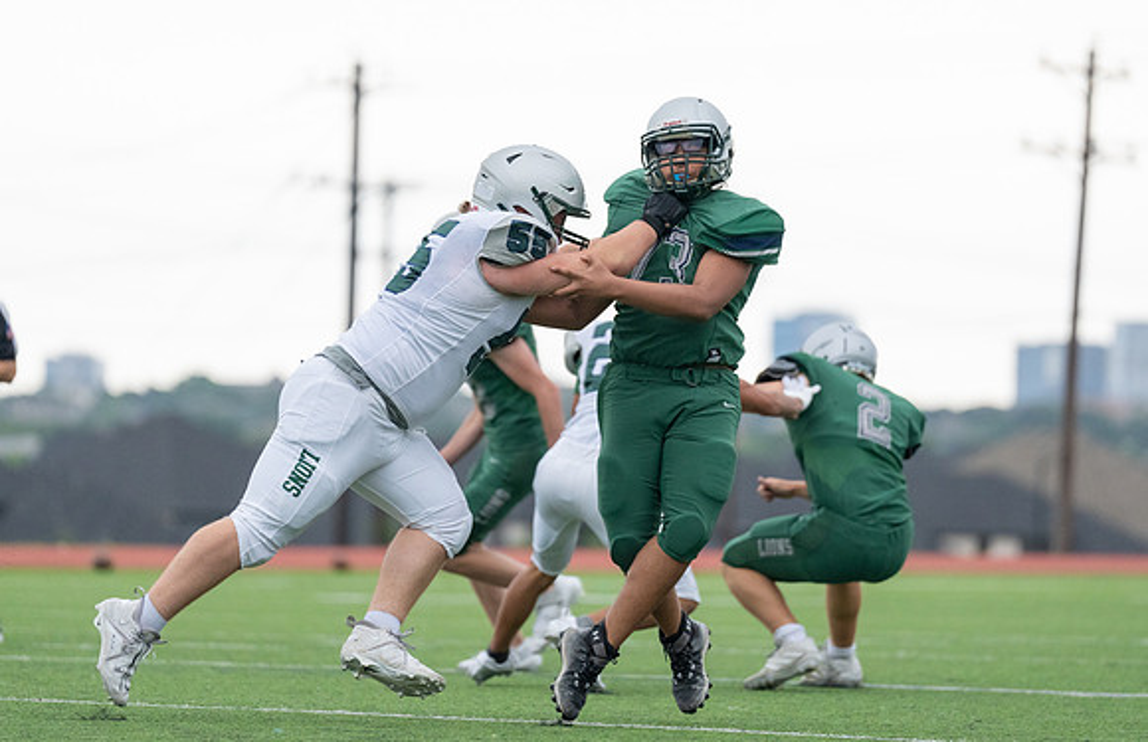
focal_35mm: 254
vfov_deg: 5.3
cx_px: 586
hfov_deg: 8.2
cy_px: 329
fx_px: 8037
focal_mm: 200
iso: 2500
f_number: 2.8
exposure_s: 1/1250
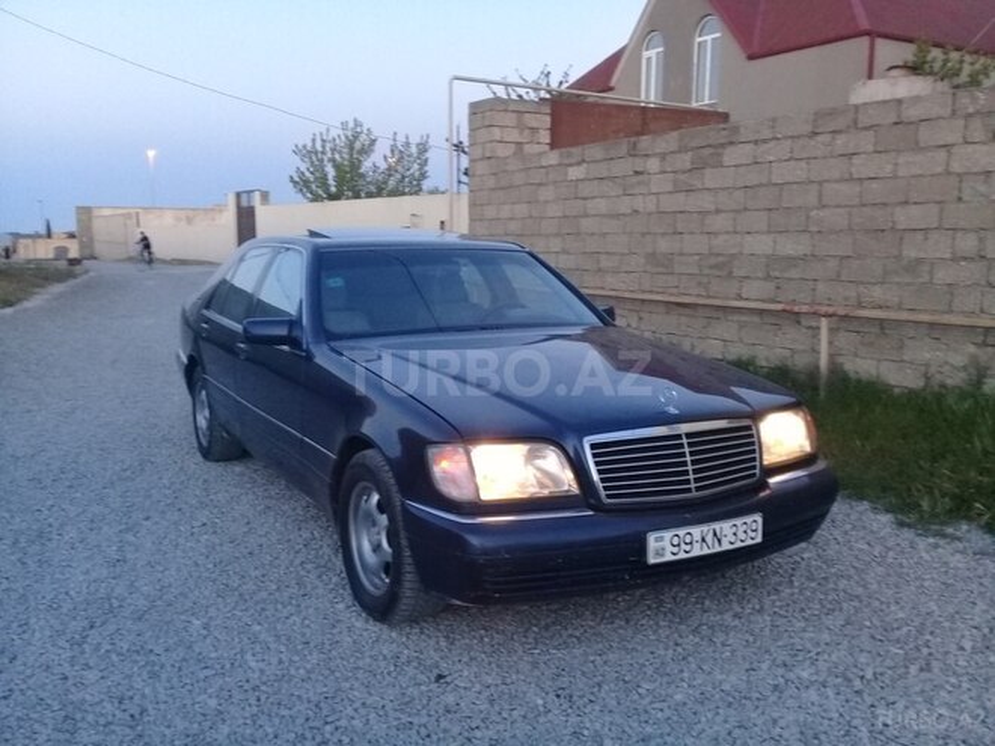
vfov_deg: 45.4
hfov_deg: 58.4
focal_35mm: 31
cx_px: 498
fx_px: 891
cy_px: 373
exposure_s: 1/33
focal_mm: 3.3
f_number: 2.2
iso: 125
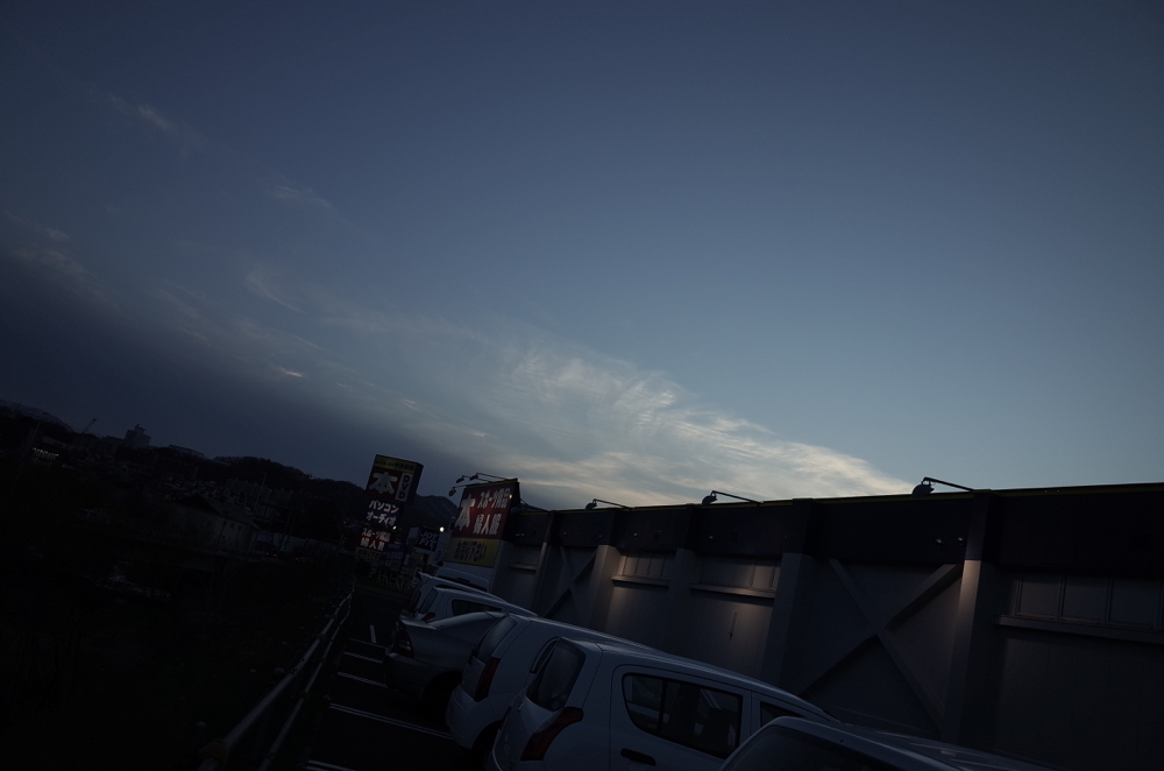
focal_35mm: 28
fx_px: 903
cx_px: 582
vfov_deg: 46.2
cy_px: 386
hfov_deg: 65.6
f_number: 2.8
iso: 100
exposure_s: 1/160
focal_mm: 18.3
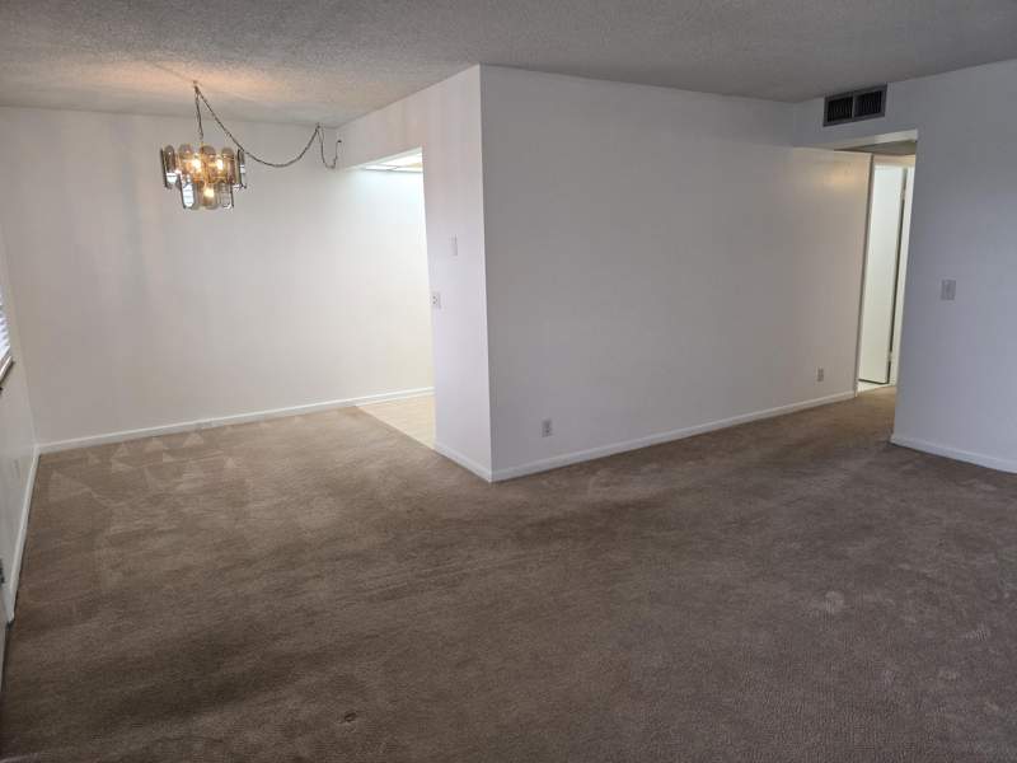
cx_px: 508
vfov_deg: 58.9
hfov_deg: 73.9
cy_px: 382
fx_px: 676
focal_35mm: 23
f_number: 1.7
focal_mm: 6.3
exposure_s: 1/49.8
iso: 100
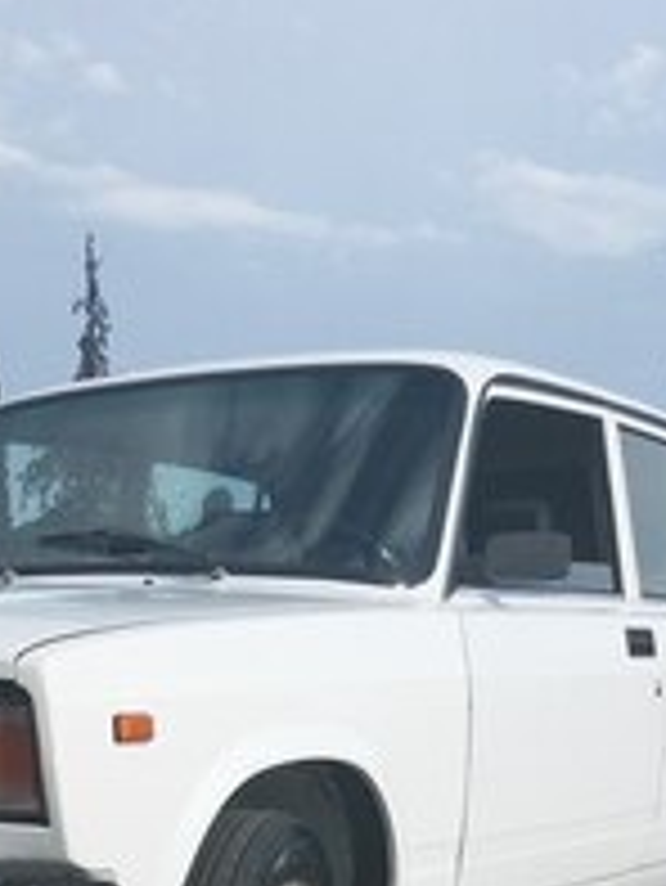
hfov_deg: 21.4
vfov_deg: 26.1
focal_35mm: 68
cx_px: 148
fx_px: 1743
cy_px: 998
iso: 40
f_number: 1.9
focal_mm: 3.7
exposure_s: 1/1088
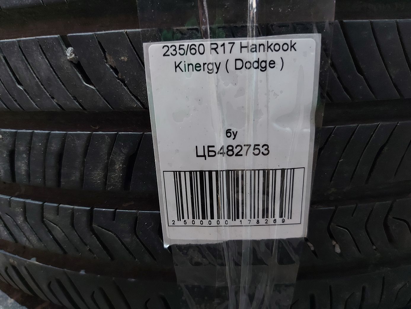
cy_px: 154
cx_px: 206
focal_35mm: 24
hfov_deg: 71.6
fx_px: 285
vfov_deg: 56.8
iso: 250
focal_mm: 5.23
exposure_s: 1/25
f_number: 1.8
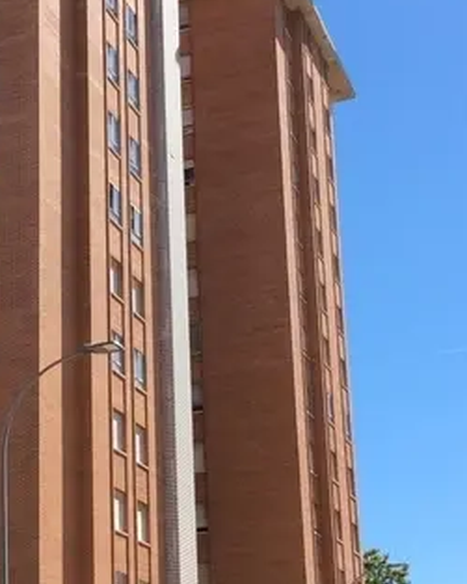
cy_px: 392
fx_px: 1417
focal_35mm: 82
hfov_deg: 18.5
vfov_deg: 23.2
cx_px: 81
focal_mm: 3.3
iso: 32
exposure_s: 1/1144
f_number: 2.4
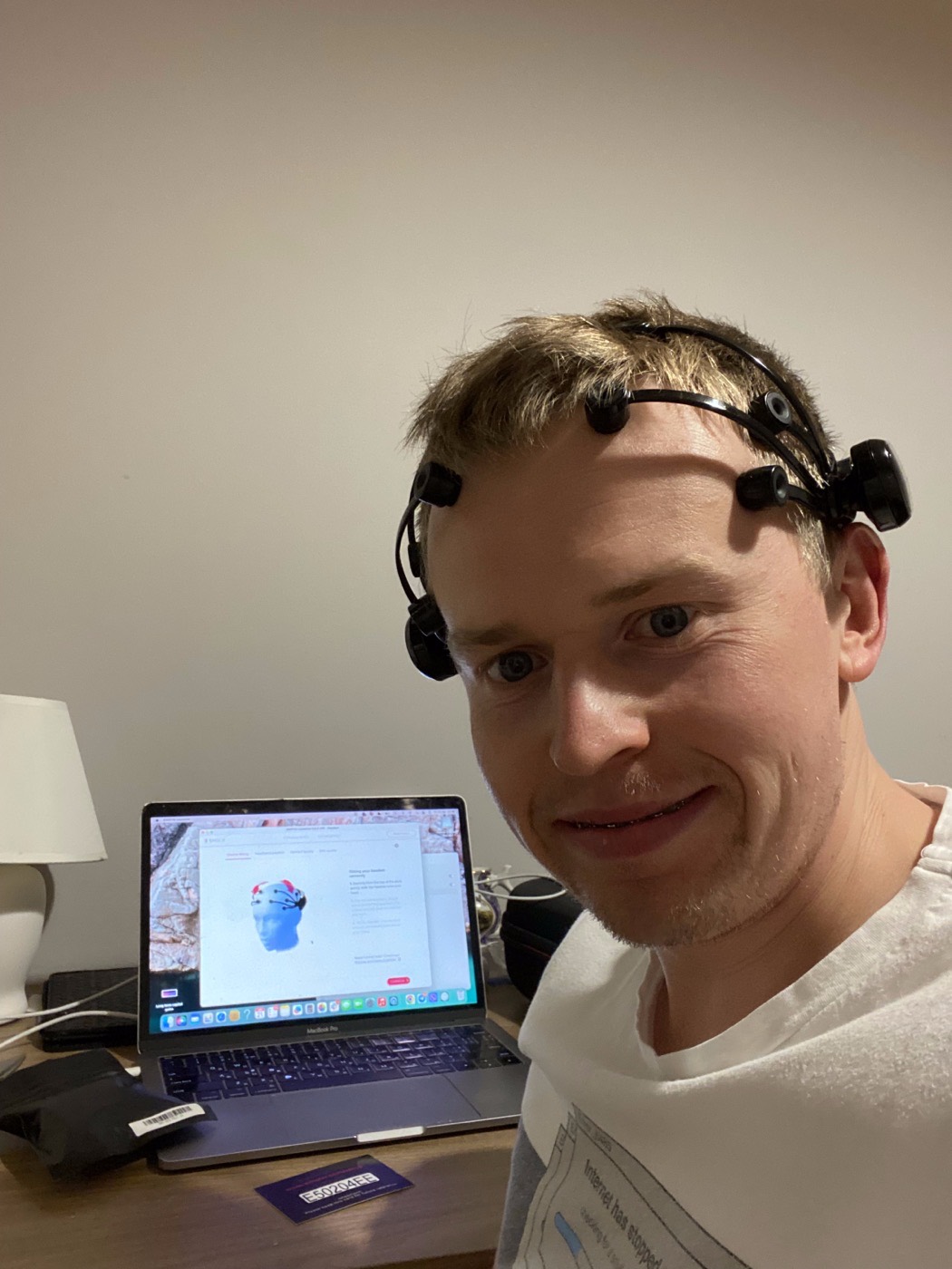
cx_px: 476
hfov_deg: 46.8
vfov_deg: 60.0
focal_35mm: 30
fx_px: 1100
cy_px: 634
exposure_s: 1/33
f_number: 2.2
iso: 400
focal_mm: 2.71
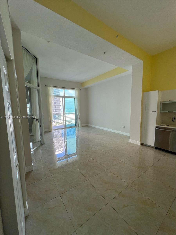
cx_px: 88
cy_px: 118
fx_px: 88
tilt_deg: -5.6
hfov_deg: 89.9
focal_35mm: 13
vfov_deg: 106.2
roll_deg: +1.6
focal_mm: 1.57
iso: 32
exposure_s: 1/147
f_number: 1.8
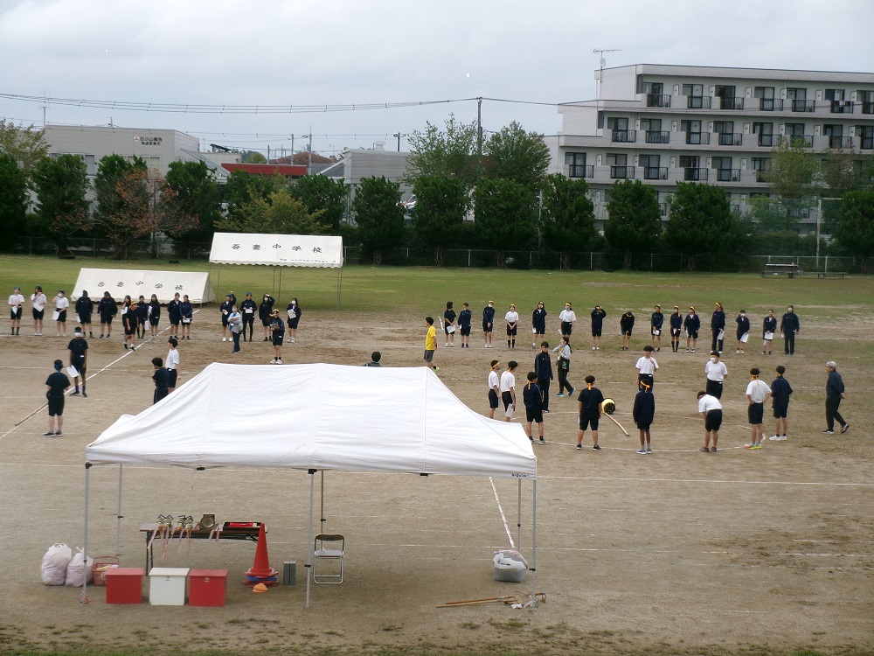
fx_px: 1969
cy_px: 328
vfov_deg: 18.9
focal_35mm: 78
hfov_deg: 25.0
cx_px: 437
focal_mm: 14
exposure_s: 1/180
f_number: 5.4
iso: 100
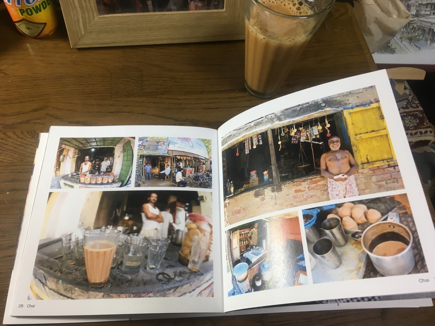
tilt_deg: -61.9
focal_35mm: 29
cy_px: 163
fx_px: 364
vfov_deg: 48.2
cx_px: 218
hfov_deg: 61.7
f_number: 2.2
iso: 64
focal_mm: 4.15
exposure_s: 1/30
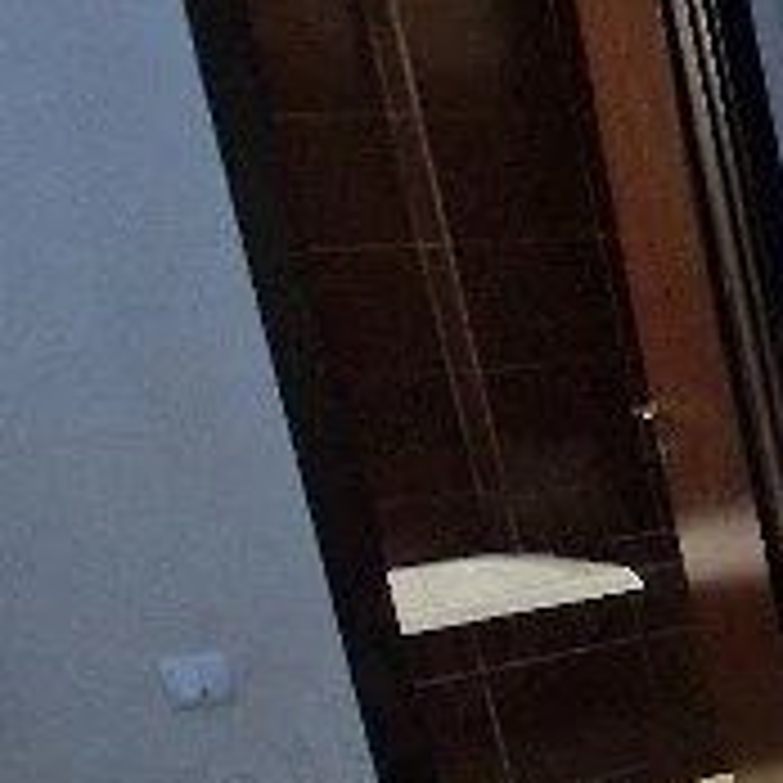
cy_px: 558
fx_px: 1689
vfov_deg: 25.9
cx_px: 2106
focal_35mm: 66
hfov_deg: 13.2
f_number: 2.2
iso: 400
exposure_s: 1/33
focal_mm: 2.2
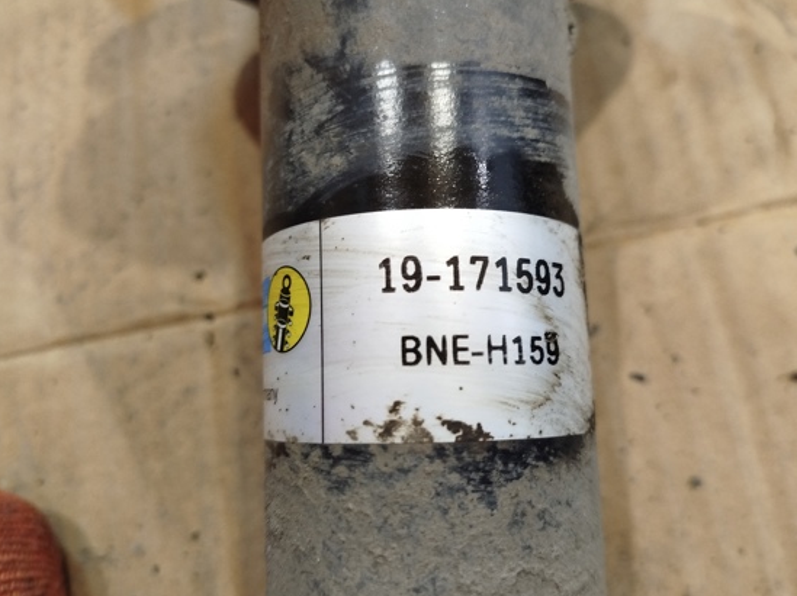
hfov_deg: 63.5
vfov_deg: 49.7
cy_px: 305
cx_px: 414
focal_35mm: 28
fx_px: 644
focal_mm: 5.31
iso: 800
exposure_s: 1/33
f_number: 1.7
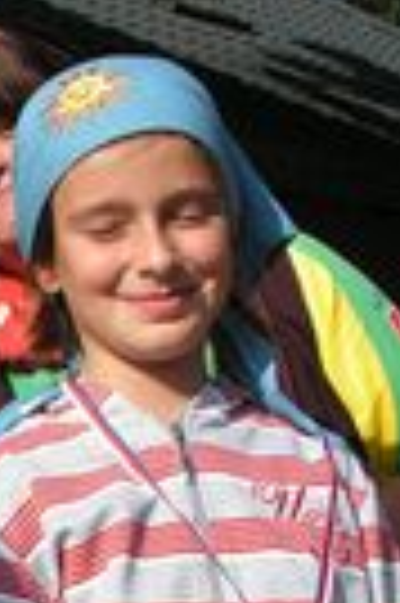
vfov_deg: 16.0
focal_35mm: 126
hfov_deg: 10.3
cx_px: -279
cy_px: 585
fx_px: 2105
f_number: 4.8
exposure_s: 1/400
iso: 50
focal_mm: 6
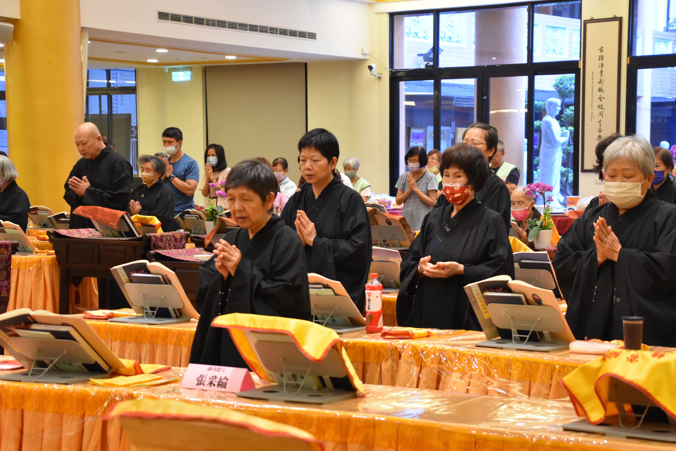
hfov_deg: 25.0
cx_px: 379
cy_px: 233
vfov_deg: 16.9
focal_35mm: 81
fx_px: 1521
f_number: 4.5
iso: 1600
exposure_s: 1/80
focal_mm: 48
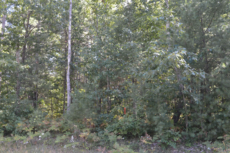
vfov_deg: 44.9
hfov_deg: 63.7
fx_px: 185
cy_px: 77
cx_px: 113
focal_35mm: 29
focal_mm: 18
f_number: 5.6
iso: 320
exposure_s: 1/125
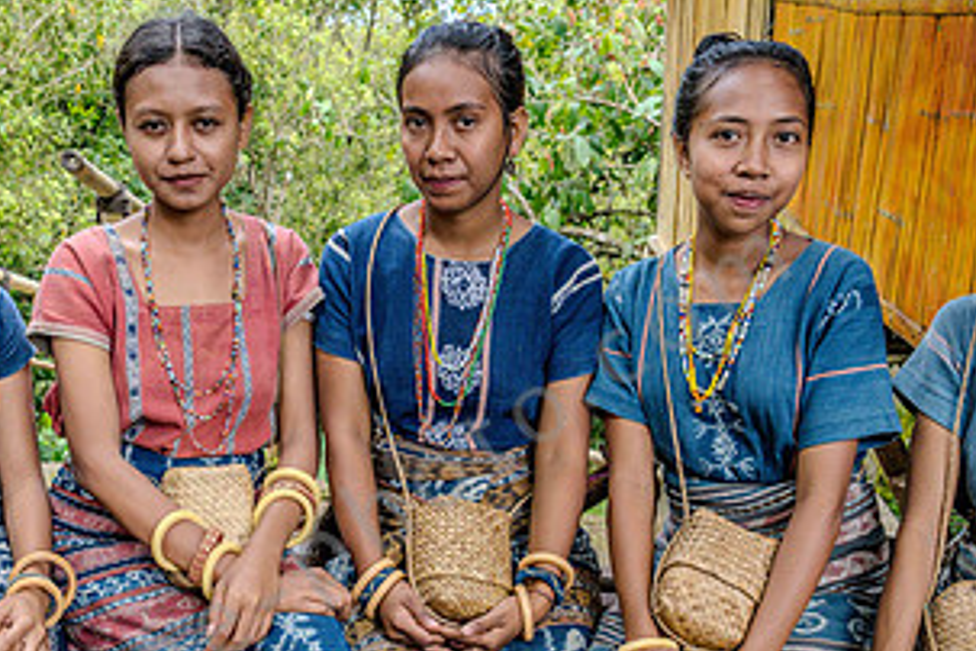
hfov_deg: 42.3
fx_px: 1247
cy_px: 537
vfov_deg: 28.5
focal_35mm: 46
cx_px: 338
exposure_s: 1/500
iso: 2000
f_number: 5
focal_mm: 24
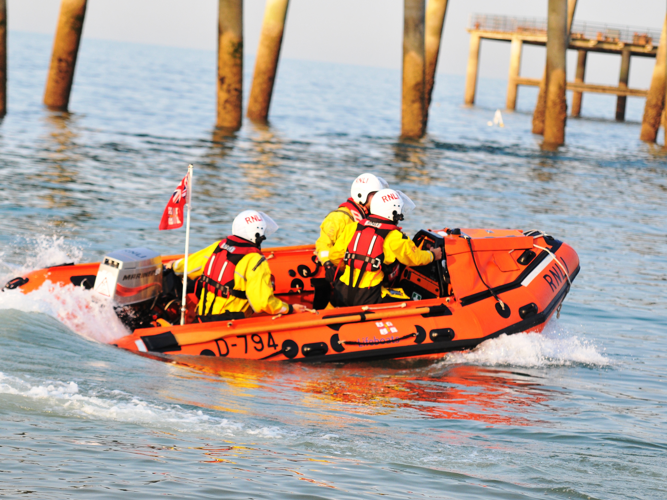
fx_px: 3526
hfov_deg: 10.8
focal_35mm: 183
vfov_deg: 8.1
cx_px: 297
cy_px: 251
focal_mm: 112
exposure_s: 1/2500
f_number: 2.8
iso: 400
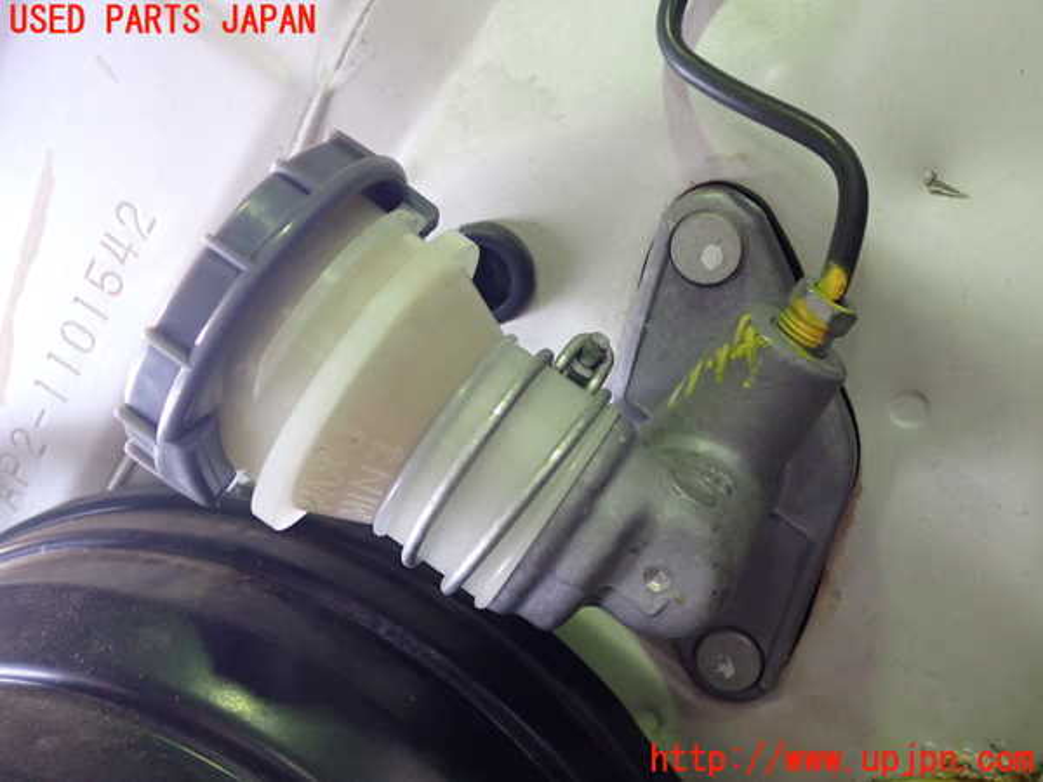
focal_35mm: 41
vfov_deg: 35.1
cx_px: 522
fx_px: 1235
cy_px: 391
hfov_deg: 45.8
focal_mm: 7.31
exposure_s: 1/40
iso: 800
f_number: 2.8
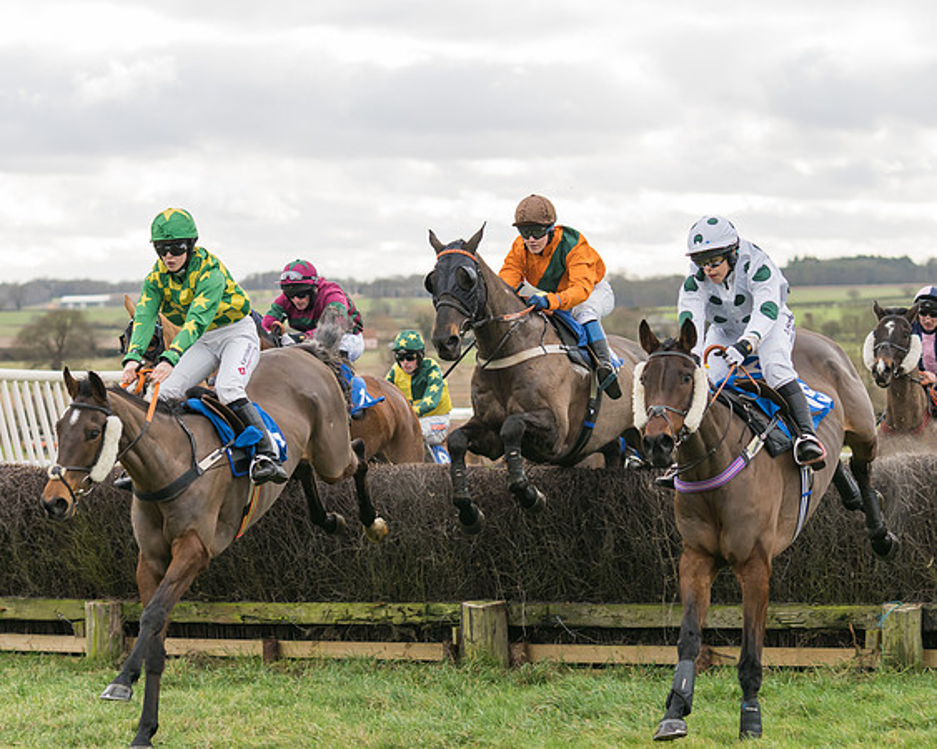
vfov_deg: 13.0
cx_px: 533
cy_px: 374
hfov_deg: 16.3
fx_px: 3278
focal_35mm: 118
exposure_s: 1/1000
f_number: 2.8
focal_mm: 70
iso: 400
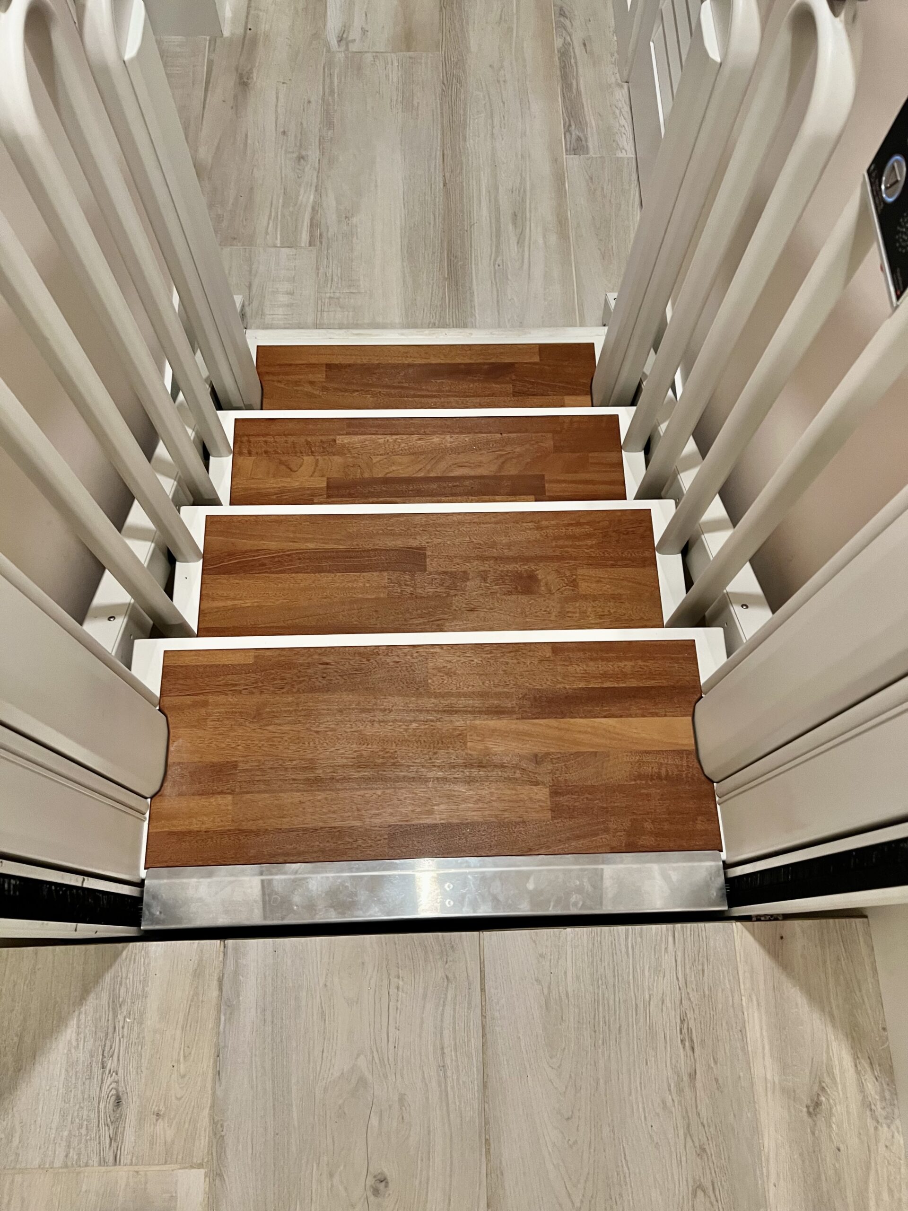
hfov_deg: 53.1
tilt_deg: -68.3
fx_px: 909
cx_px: 454
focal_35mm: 26
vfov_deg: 67.3
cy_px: 606
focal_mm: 5.7
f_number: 1.5
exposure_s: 1/60
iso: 160
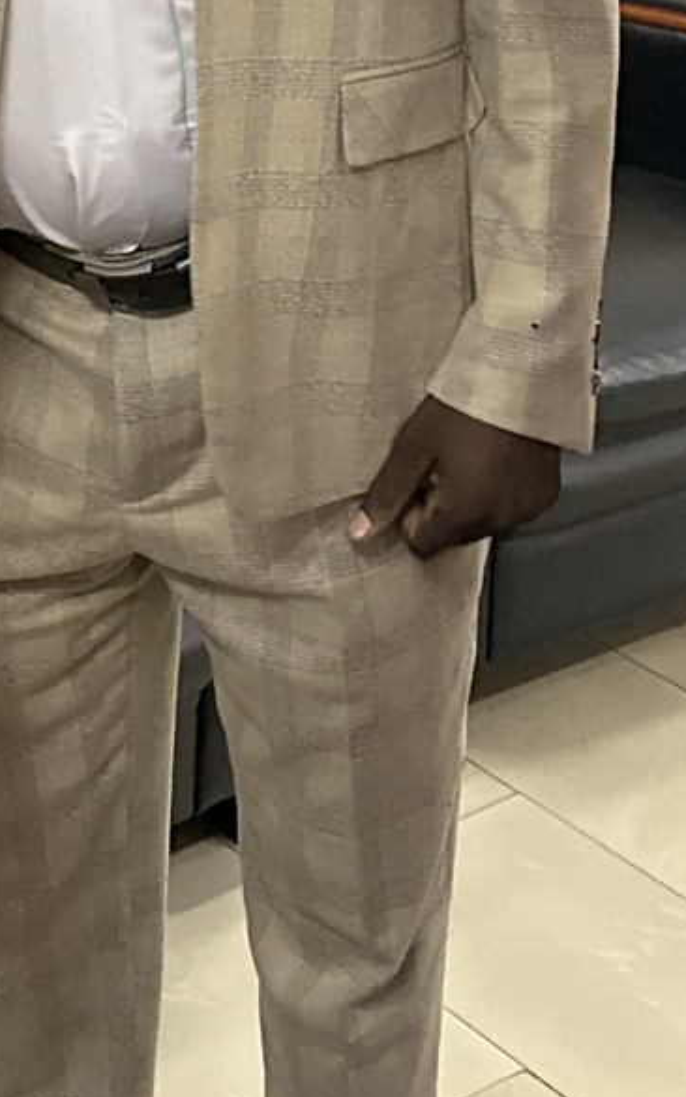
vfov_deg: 22.2
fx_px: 2601
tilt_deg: -9.2
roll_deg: -0.7
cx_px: 184
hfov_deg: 15.0
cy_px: -188
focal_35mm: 87
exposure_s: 1/50
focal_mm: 6.86
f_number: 1.78
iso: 800
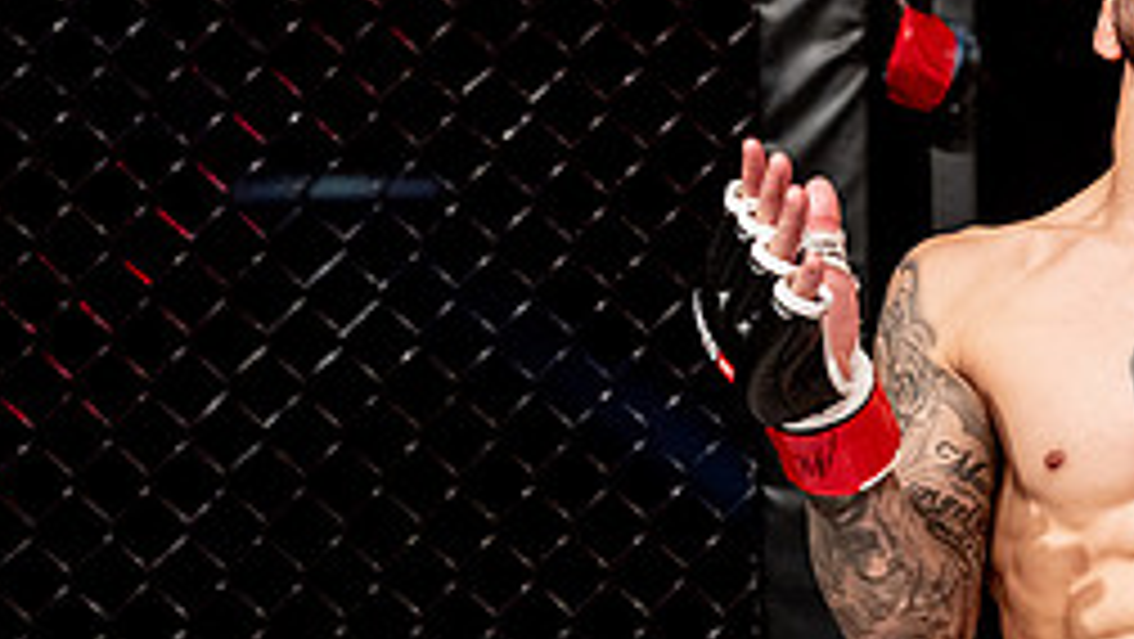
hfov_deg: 16.4
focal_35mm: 128
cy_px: 398
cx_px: 1143
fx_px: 3850
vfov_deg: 9.5
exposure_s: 1/640
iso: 2500
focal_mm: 50
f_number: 2.8
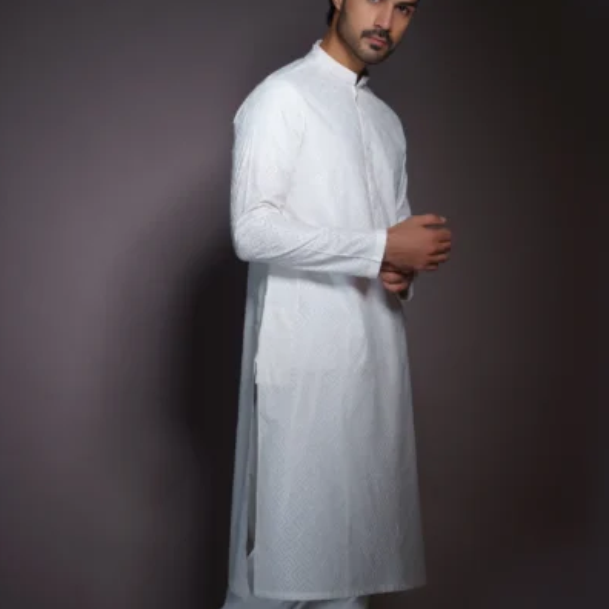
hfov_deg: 22.8
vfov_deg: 22.7
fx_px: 1513
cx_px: 303
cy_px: 369
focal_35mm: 76
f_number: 8
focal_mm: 59
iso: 320
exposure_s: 1/160
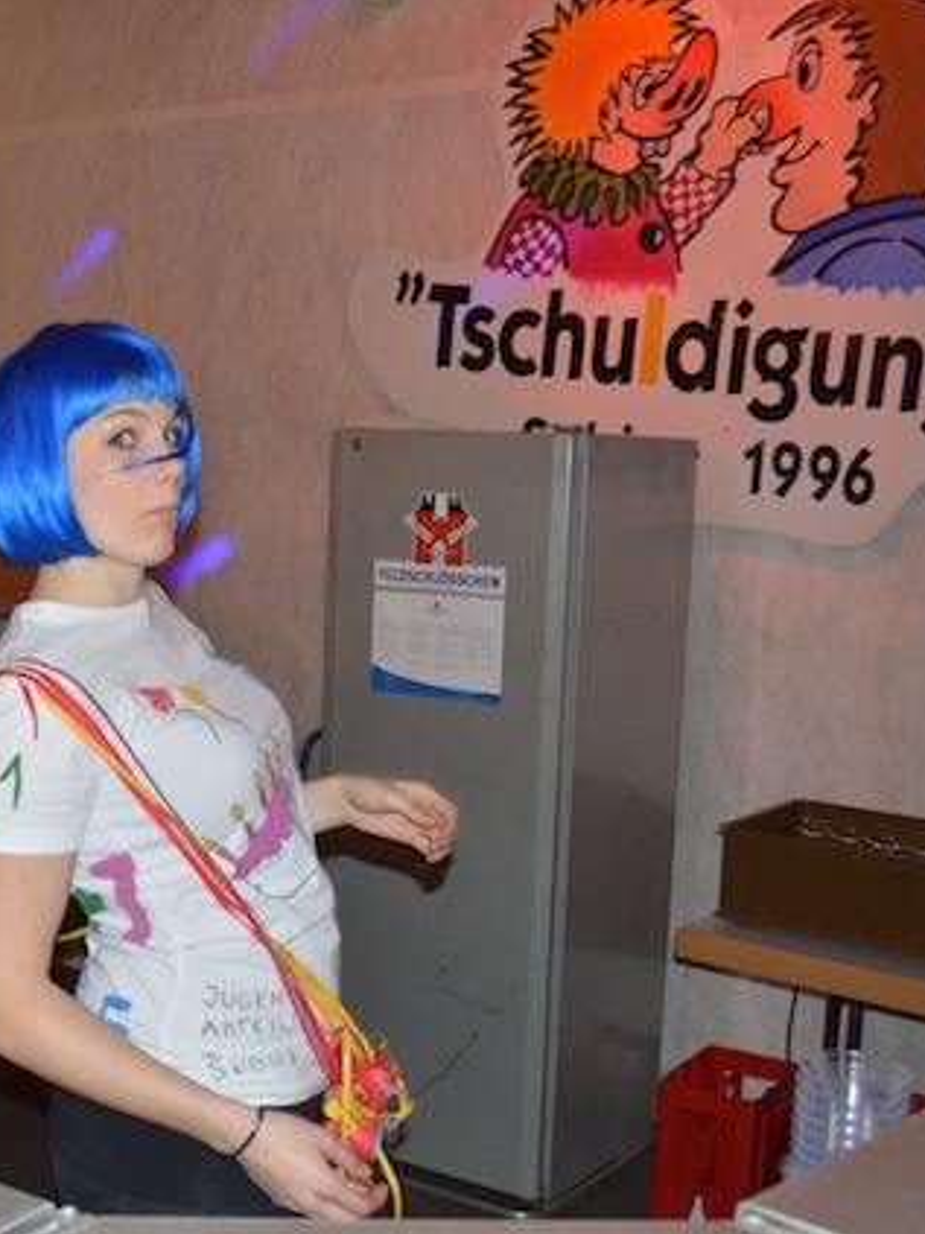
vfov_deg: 39.7
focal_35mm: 48
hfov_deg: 29.4
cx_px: 155
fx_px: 1711
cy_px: 618
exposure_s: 1/30
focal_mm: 22
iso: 800
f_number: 4
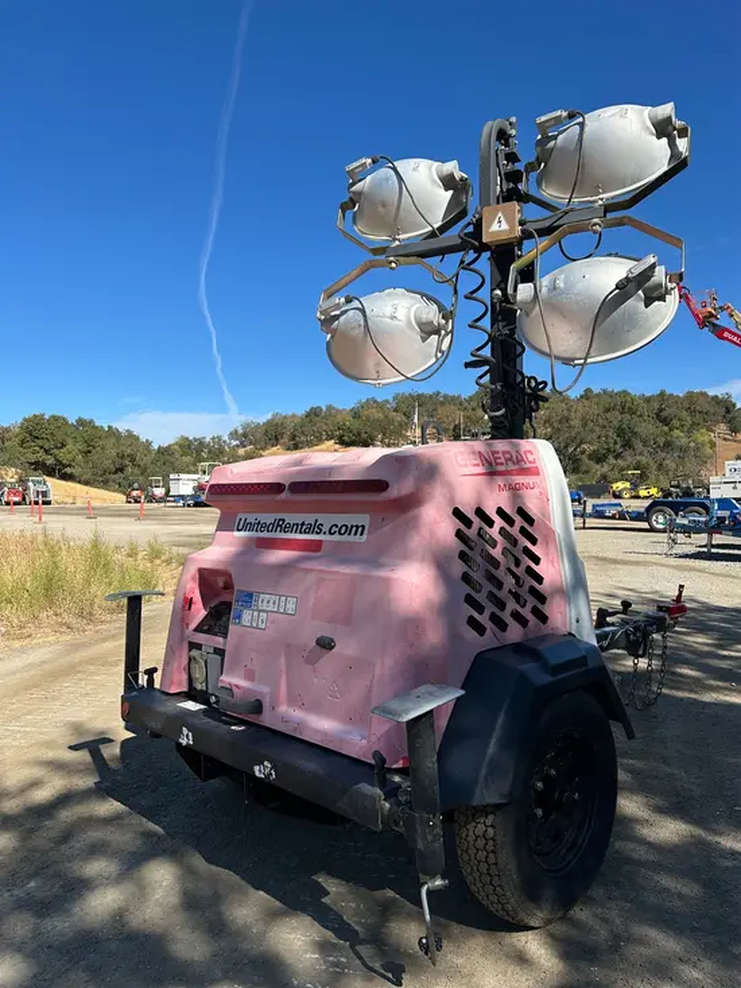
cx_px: 370
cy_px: 494
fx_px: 742
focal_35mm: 26
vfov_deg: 67.3
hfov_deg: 53.1
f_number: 1.5
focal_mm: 5.7
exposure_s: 1/3968
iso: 50
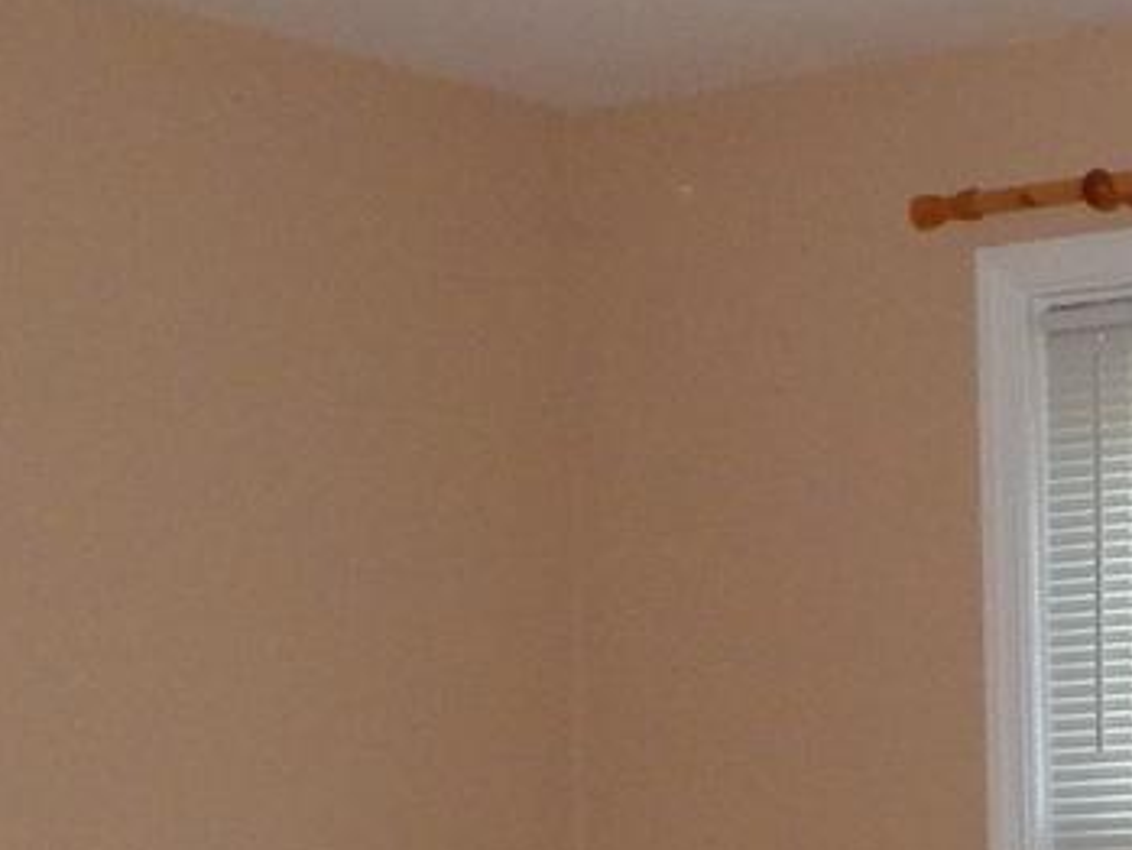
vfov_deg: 11.1
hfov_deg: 14.7
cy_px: 1233
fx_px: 4220
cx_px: 1424
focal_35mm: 129
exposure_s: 1/30
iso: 200
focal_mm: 4
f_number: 3
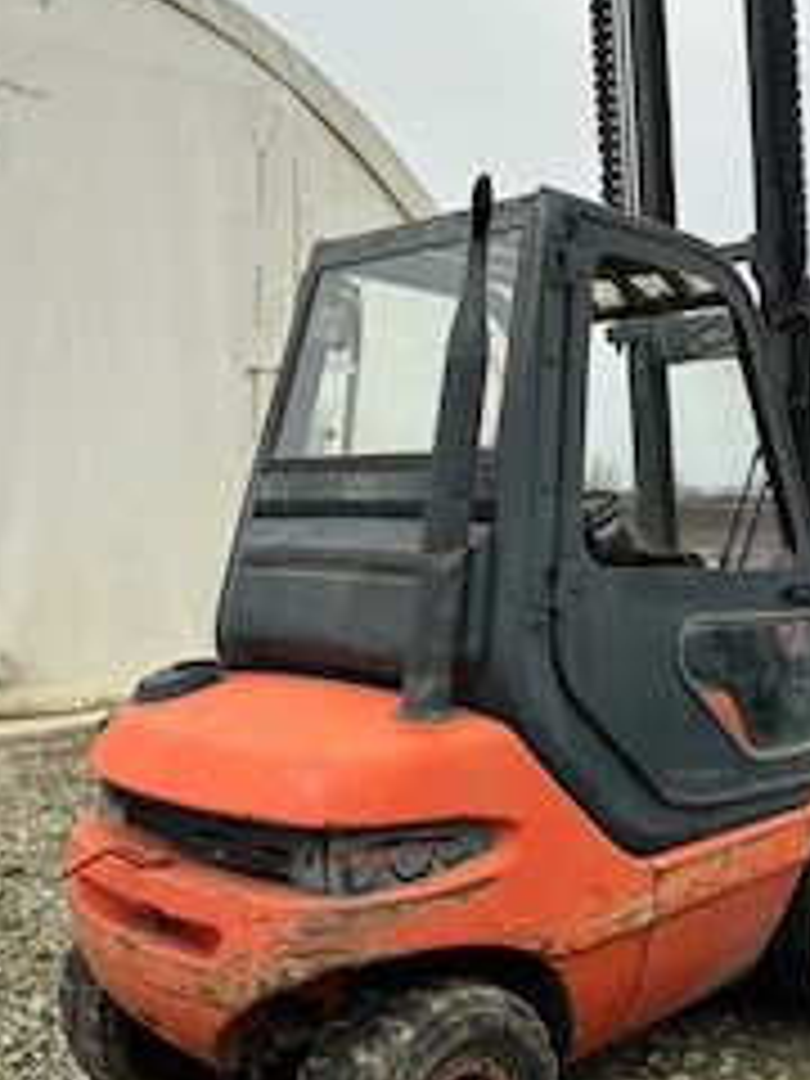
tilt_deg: +1.5
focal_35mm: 40
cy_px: 482
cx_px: 423
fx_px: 1248
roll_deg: +0.2
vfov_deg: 46.7
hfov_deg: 36.0
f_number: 1.78
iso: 80
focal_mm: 6.86
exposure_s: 1/280
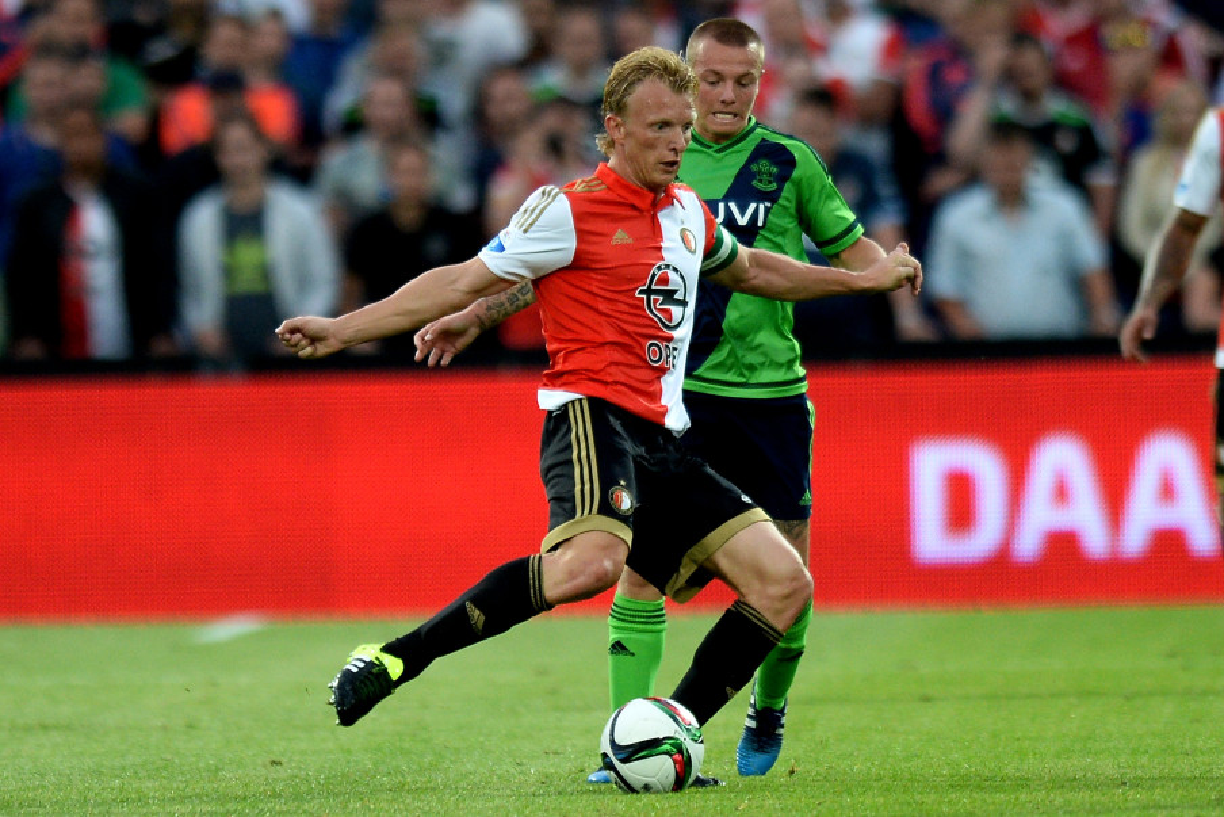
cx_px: 612
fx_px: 13601
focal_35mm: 400
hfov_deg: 5.2
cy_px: 408
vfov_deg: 3.4
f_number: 2.8
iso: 1600
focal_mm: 400
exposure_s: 1/2000
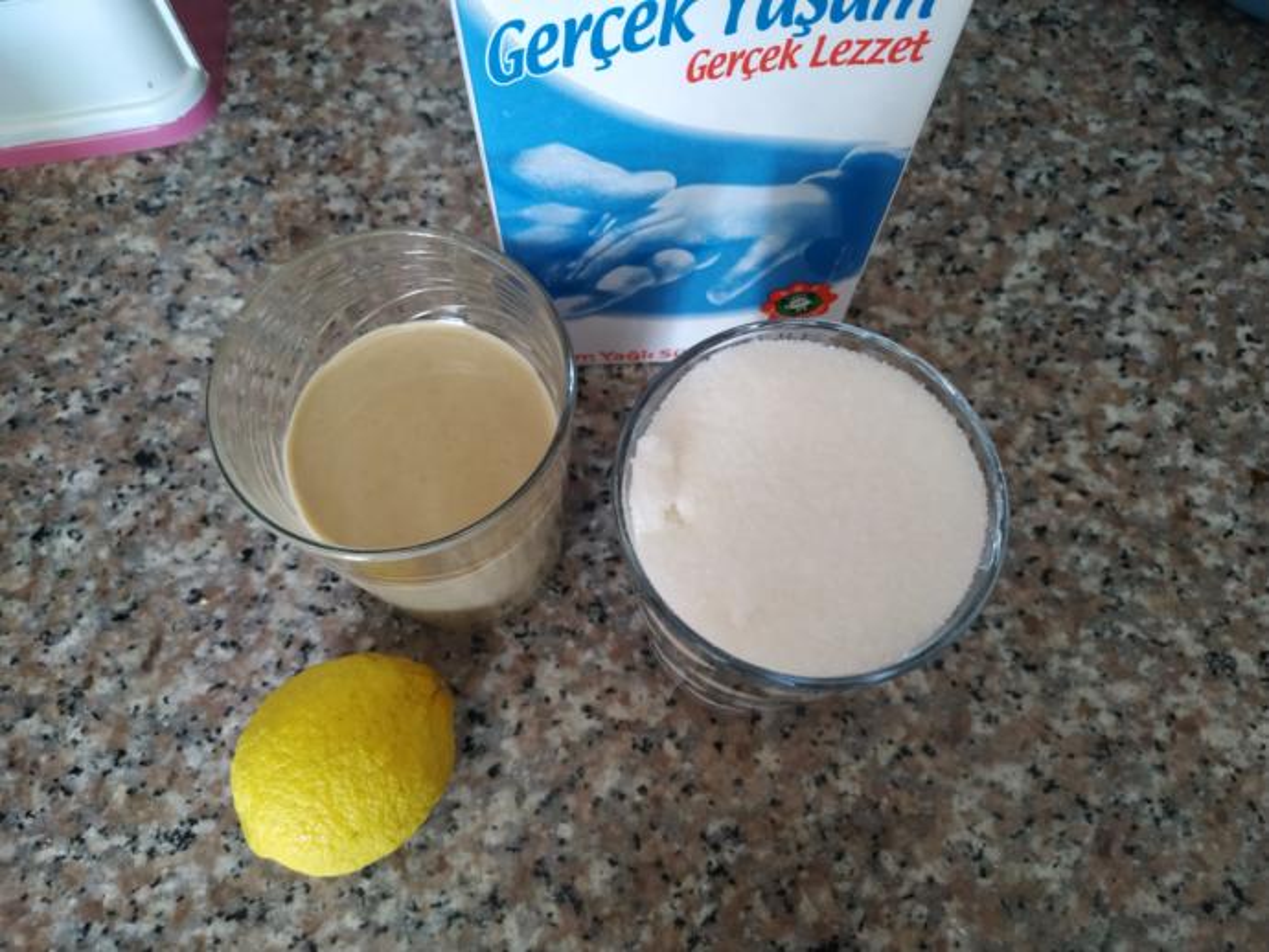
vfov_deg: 56.8
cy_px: 476
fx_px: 880
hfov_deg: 71.6
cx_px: 634
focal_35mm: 24
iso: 250
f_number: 1.9
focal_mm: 3.94
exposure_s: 1/20
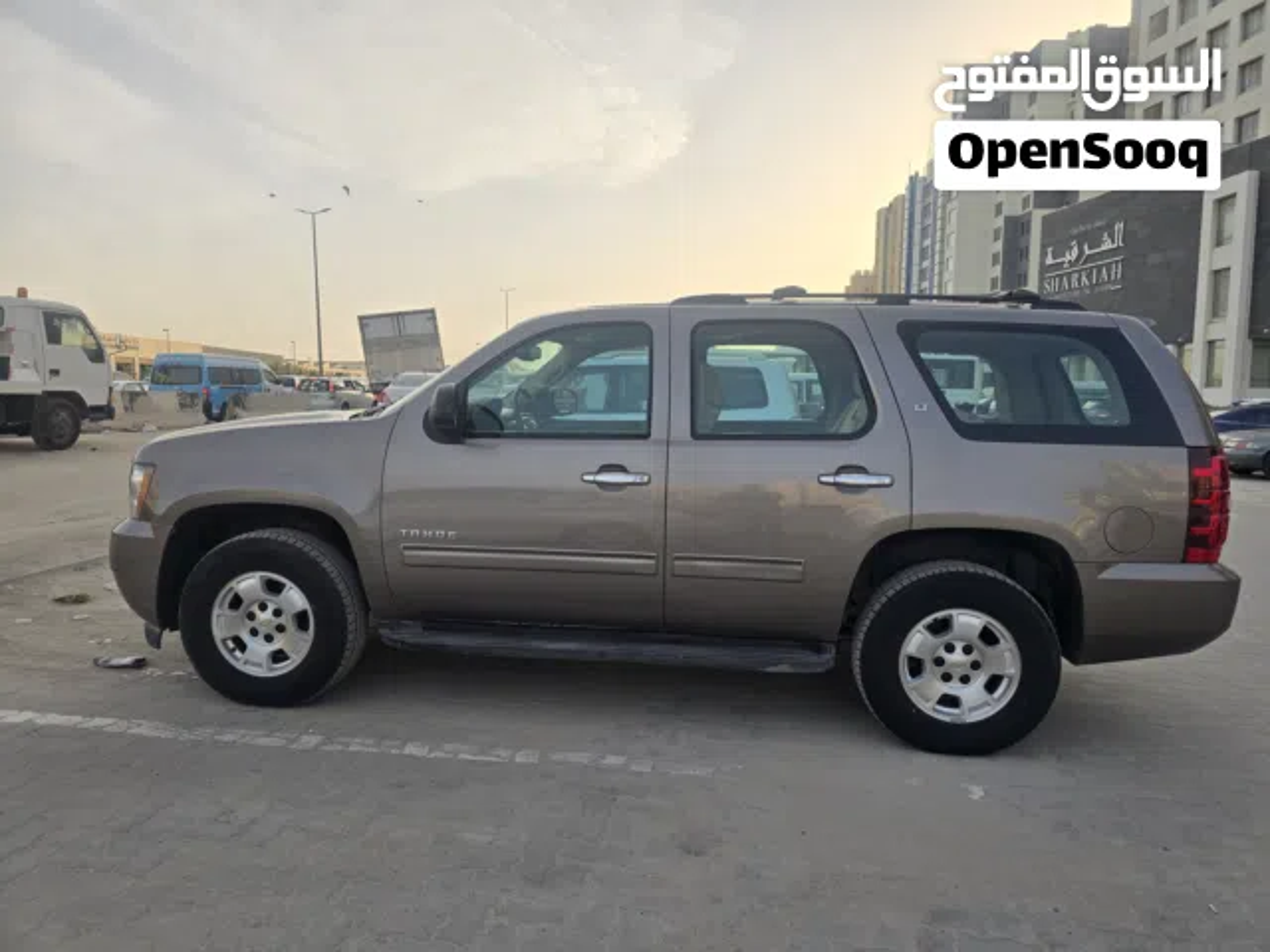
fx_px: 844
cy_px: 476
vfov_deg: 58.9
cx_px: 635
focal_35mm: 23
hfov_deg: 73.9
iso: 12
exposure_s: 1/458
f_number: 1.7
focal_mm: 6.3
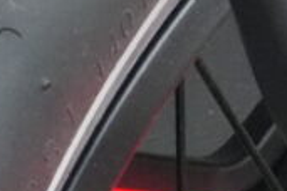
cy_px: 402
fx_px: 2268
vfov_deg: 4.7
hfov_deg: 7.1
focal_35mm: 285
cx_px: 498
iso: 6400
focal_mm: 27
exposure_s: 1/60
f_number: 16
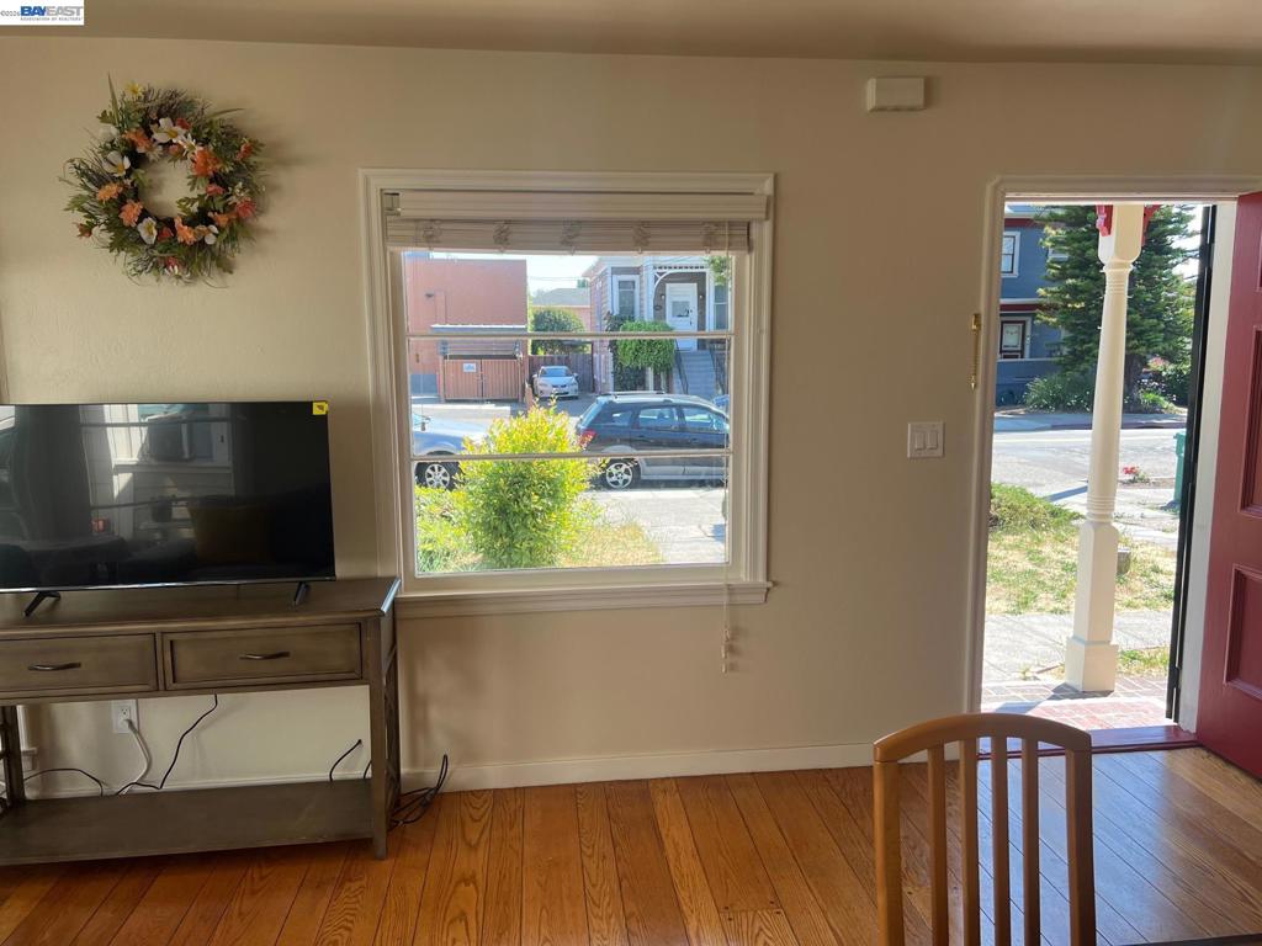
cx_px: 631
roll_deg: +0.7
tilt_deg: -9.6
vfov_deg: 53.1
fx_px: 948
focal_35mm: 26
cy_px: 473
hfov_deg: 67.3
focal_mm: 5.7
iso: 50
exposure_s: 1/497
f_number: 1.5
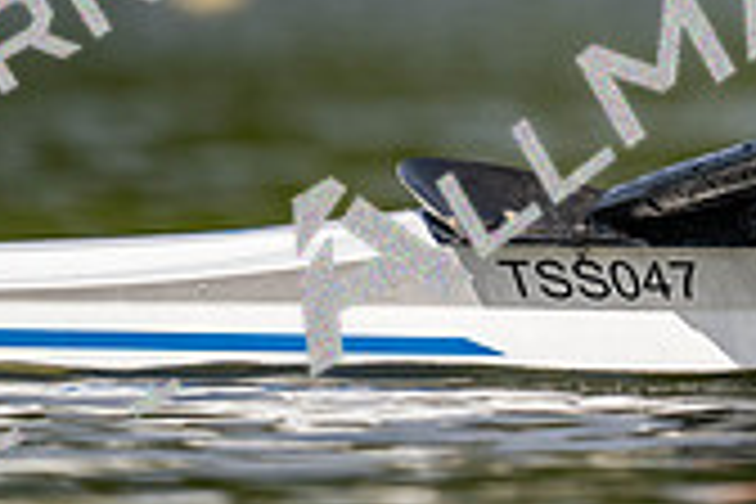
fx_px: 43509
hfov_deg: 1.0
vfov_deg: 0.7
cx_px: 1206
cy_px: -322
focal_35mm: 2072
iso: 180
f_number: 4
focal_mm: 600
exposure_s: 1/2500
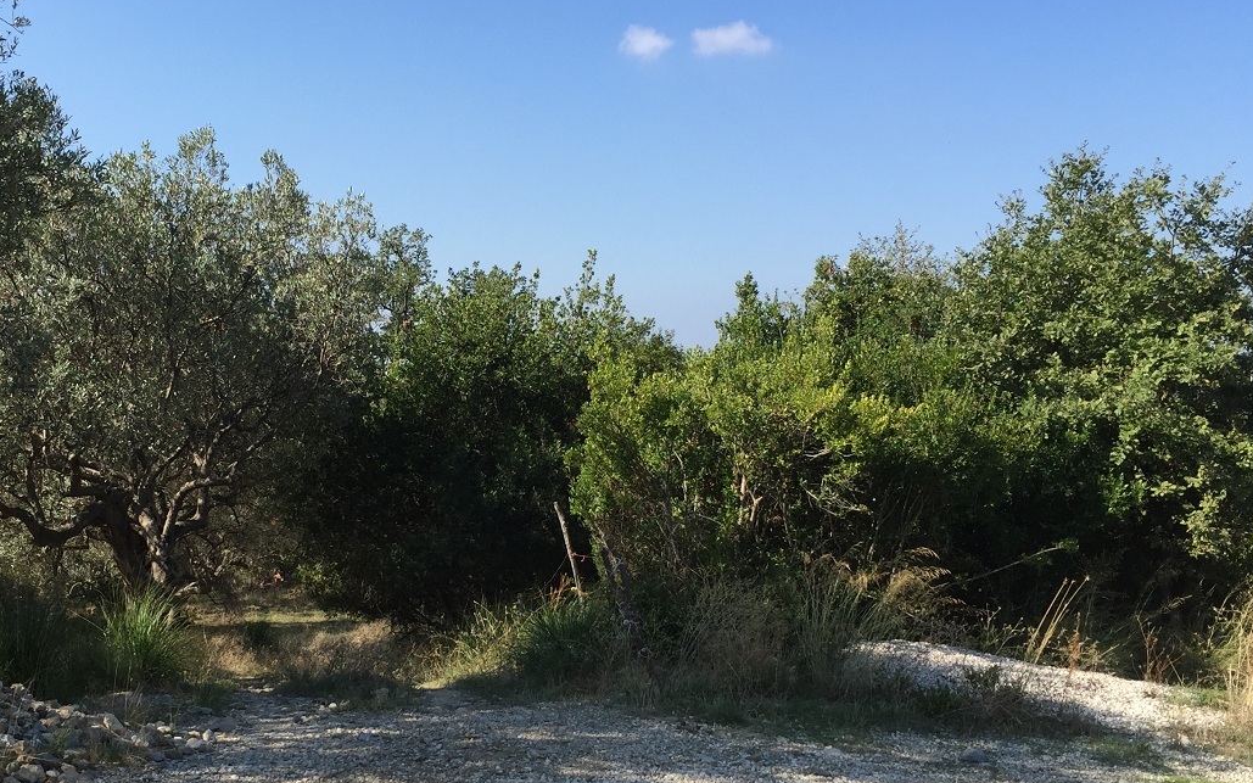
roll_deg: -0.3
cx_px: 407
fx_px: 1468
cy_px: 470
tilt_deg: -2.8
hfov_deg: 45.4
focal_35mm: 43
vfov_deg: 29.8
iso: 32
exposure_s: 1/1236
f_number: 2.2
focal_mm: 4.15
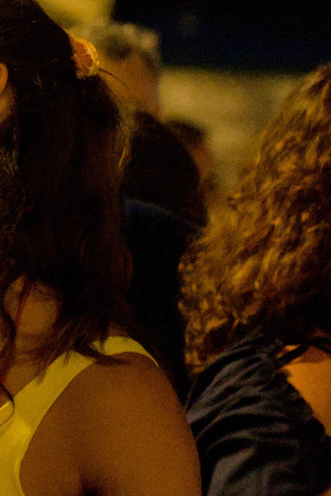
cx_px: -163
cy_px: -16
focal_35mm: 345
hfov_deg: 4.0
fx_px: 4756
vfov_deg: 6.0
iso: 12800
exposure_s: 1/60
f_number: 3.7
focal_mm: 74.1
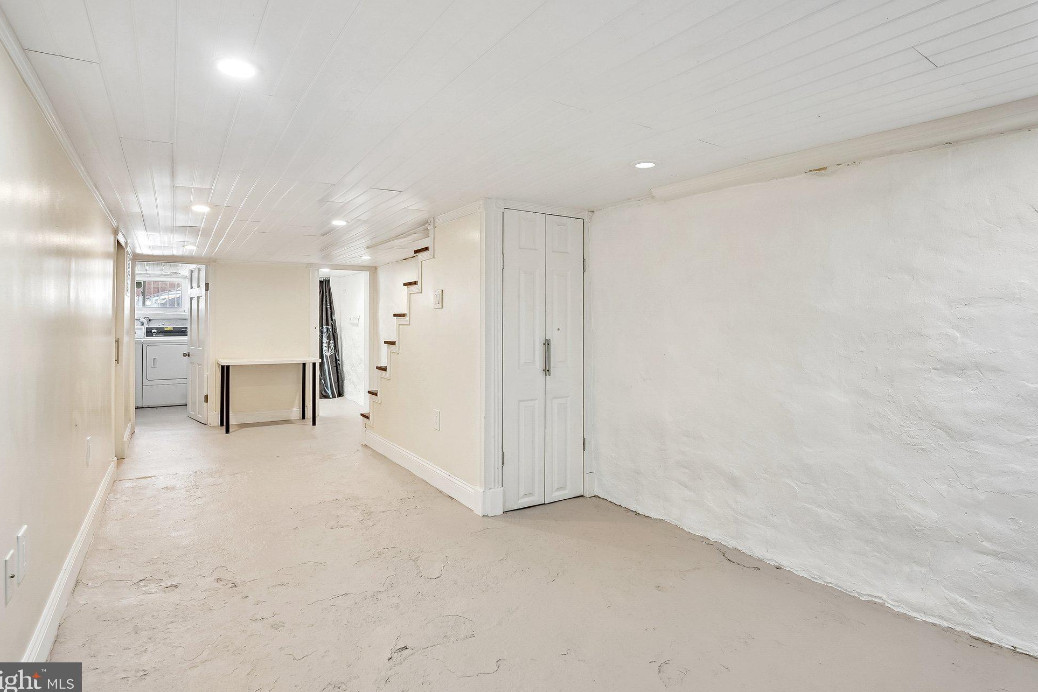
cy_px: 334
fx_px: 518
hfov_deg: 90.1
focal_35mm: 18
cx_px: 514
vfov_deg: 67.5
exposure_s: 1/8
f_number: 8
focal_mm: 16.9
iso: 400
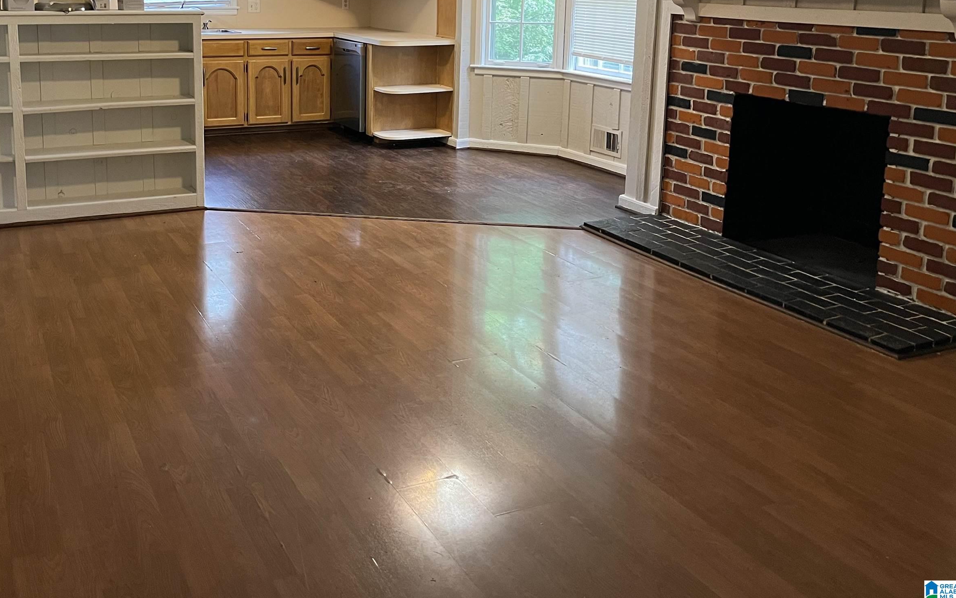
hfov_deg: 53.3
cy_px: 131
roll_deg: -0.9
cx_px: 349
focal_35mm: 36
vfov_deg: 34.4
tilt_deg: -8.9
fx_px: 938
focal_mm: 5.1
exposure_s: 1/60
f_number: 1.6
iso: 320
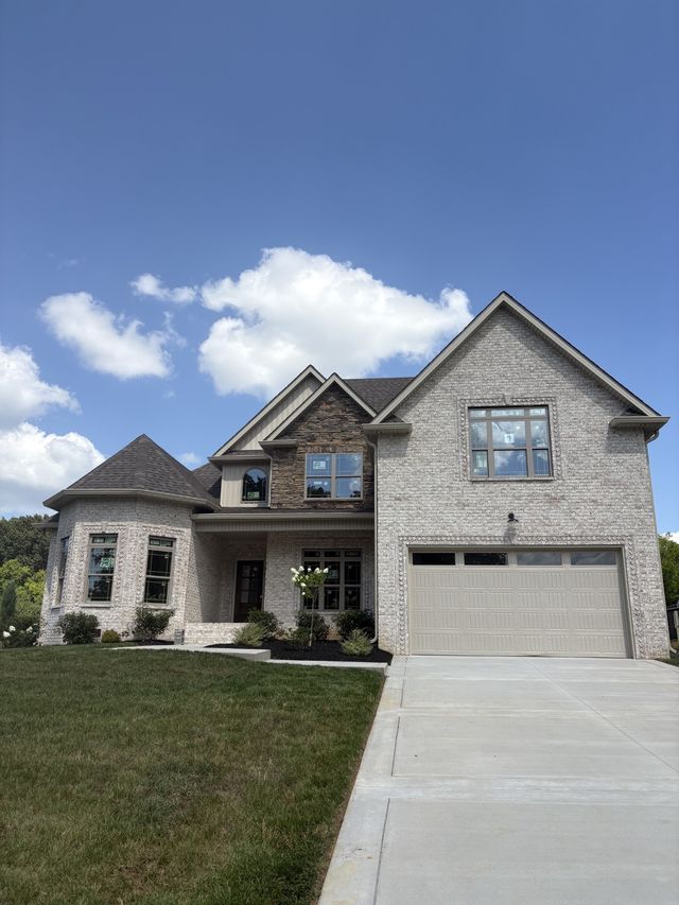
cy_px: 452
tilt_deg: +16.5
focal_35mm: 26
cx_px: 340
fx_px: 680
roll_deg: -0.8
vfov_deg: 67.3
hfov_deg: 53.1
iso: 50
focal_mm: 5.96
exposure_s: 1/4065
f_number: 1.6
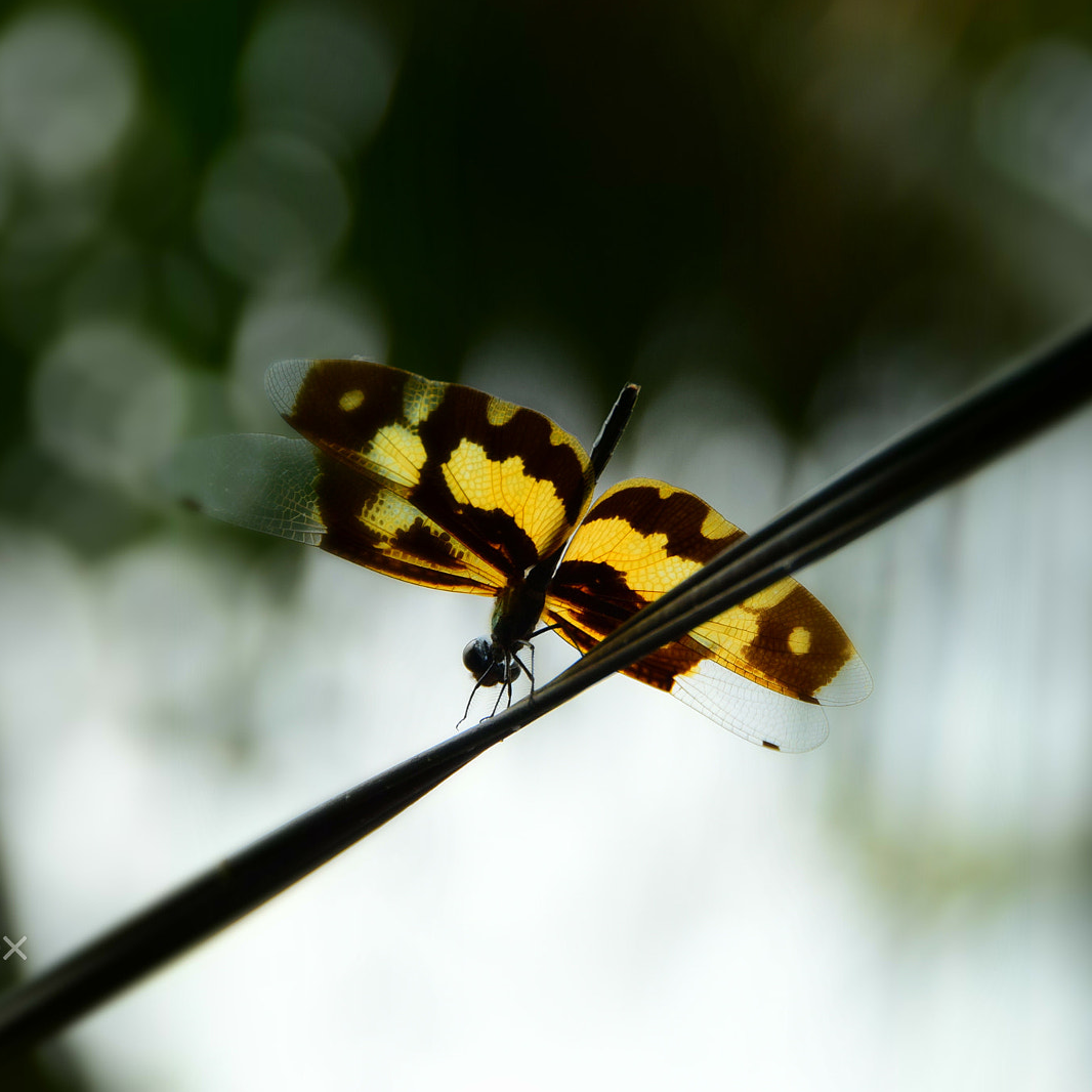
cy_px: 546
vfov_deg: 4.6
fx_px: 13669
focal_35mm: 383
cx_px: 592
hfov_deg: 4.6
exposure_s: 1/400
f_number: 11
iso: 400
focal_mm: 200
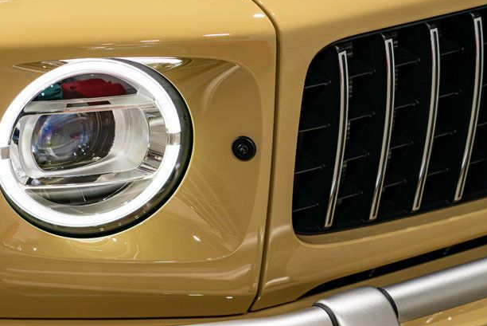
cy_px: 115
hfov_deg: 18.9
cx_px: 89
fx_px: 1448
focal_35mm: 107
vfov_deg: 12.8
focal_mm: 64
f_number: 4
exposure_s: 1/100
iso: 1600
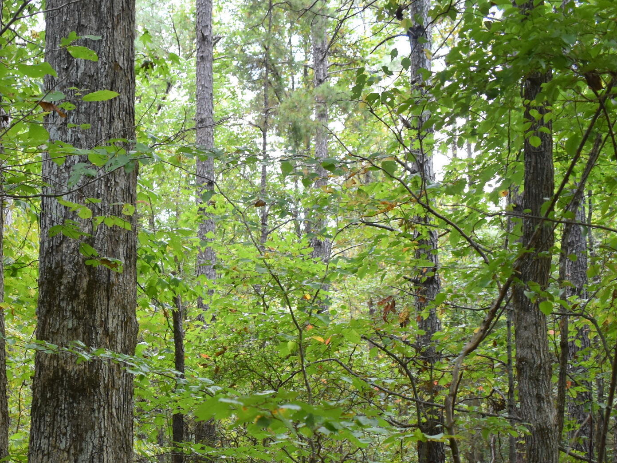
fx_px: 998
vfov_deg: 25.4
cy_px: 404
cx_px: 130
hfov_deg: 33.4
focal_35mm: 56
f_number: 3.5
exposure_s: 1/200
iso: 800
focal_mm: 18
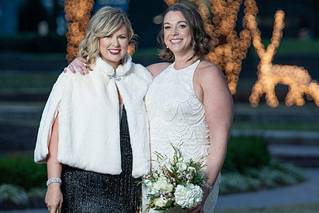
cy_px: 124
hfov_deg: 8.1
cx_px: 150
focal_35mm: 253
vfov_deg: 5.4
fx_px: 2243
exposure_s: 1/250
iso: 1600
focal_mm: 168
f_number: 4
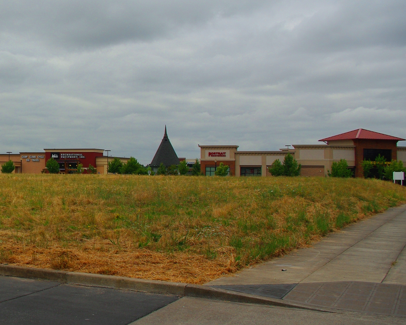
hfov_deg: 29.8
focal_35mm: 57
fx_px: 685
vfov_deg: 26.6
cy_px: 118
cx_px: -36
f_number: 6.7
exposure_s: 1/350
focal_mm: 18
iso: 100
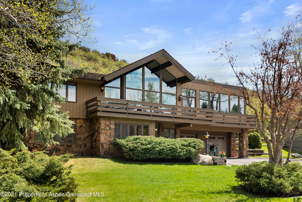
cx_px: 151
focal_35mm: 35
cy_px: 101
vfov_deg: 37.9
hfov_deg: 54.4
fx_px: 294
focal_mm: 35
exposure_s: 1/500
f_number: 7.1
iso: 400
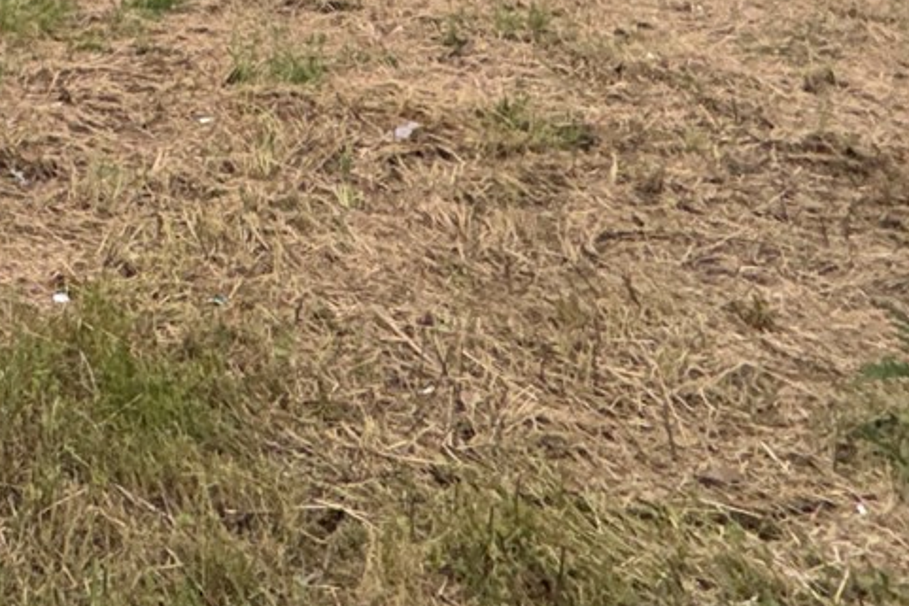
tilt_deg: +4.5
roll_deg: +2.9
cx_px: -452
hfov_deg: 24.9
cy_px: -423
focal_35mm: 62
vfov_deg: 18.2
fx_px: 1566
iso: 50
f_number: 2.2
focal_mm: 2.22
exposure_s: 1/2874
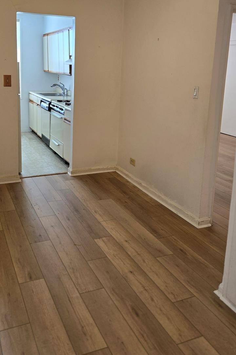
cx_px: 94
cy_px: 120
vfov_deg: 54.7
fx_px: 335
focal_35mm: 34
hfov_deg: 38.7
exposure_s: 1/120
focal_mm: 5.4
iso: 100
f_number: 1.8
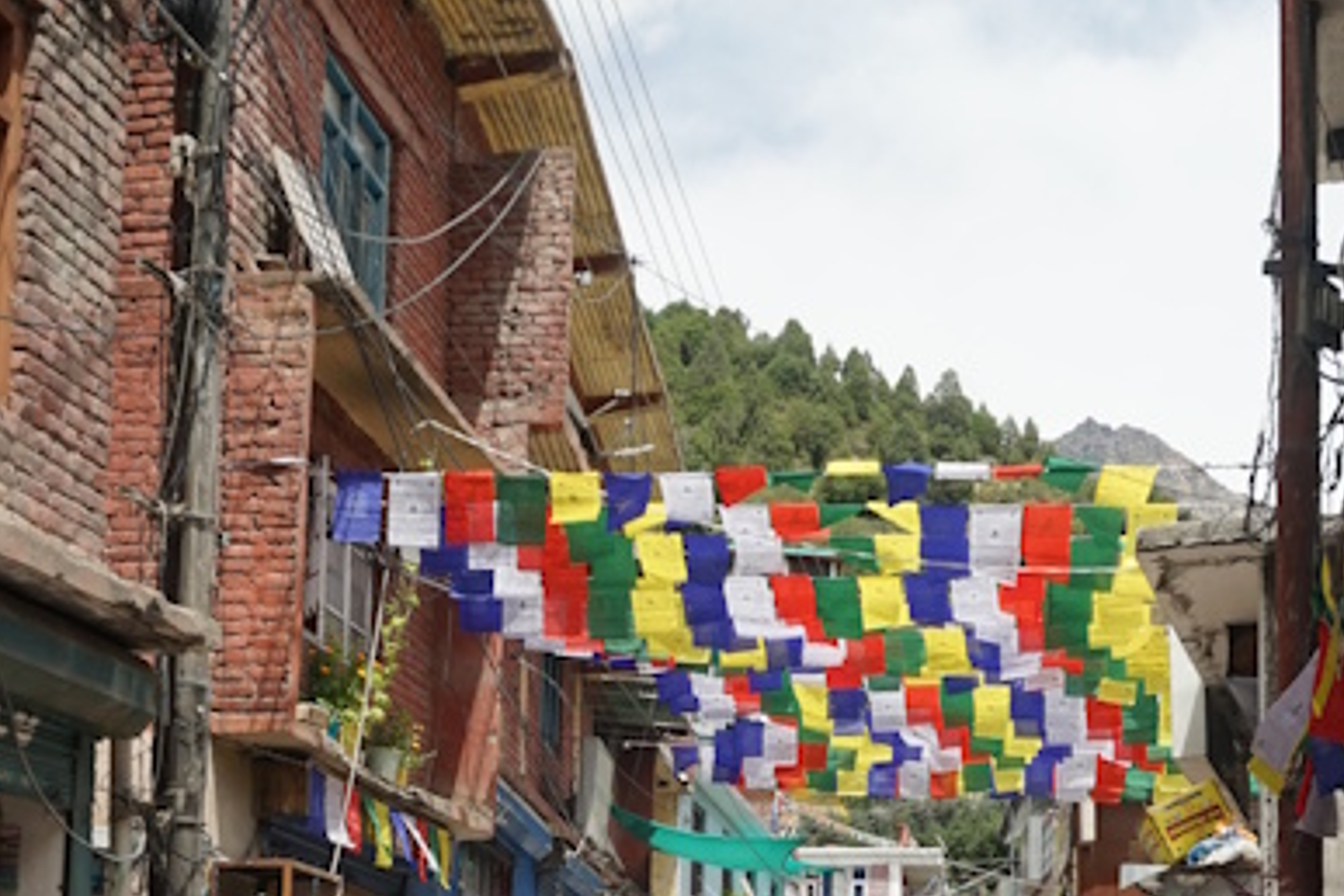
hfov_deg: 32.4
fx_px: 2314
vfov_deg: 21.2
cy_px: 891
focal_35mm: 62
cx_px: 618
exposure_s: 1/250
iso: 100
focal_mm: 20
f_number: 7.1
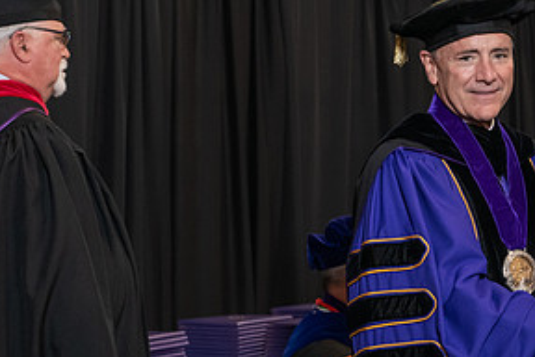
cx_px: 511
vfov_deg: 11.0
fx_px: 1857
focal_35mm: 125
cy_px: 120
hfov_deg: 16.1
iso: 2000
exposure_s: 1/125
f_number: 5
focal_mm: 62
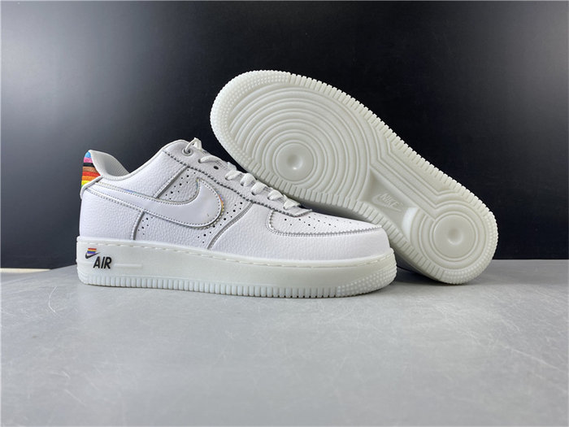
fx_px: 427
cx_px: 284
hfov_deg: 67.3
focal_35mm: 26
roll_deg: +0.7
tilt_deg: -0.2
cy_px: 214
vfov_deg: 53.1
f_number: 1.8
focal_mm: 4.25
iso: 50
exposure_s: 1/100
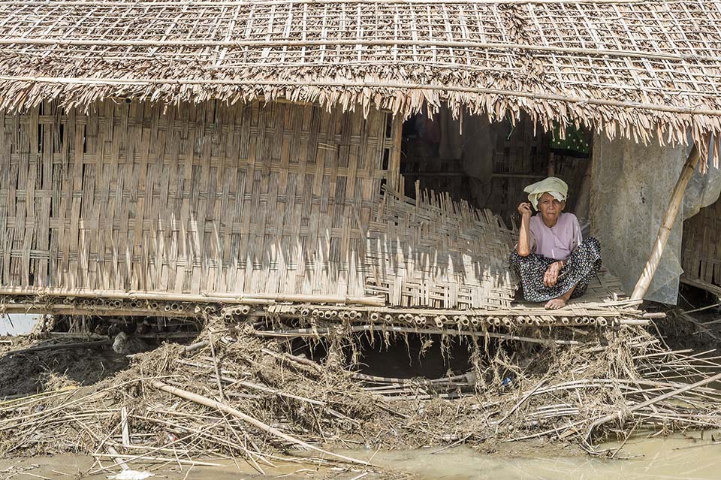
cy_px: 240
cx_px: 360
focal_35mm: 48
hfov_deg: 41.1
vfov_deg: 28.0
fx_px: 961
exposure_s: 1/400
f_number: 14
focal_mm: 48
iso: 400
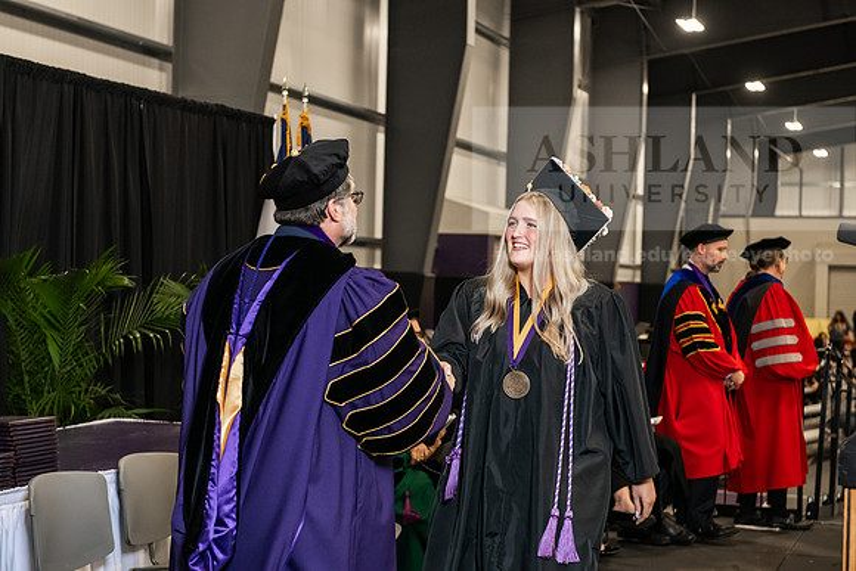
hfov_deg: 28.8
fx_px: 1665
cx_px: 428
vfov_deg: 19.5
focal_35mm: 70
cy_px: 286
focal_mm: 70
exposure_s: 1/200
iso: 2500
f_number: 5
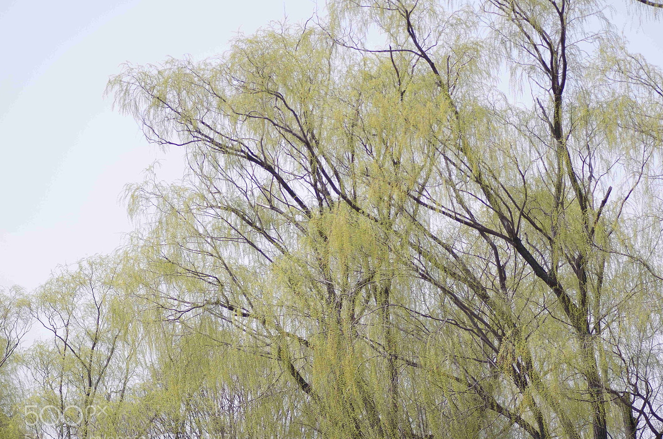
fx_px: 2683
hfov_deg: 14.1
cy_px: 237
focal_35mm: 146
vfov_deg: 9.4
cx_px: 355
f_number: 2.8
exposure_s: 1/1000
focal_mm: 90
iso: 100
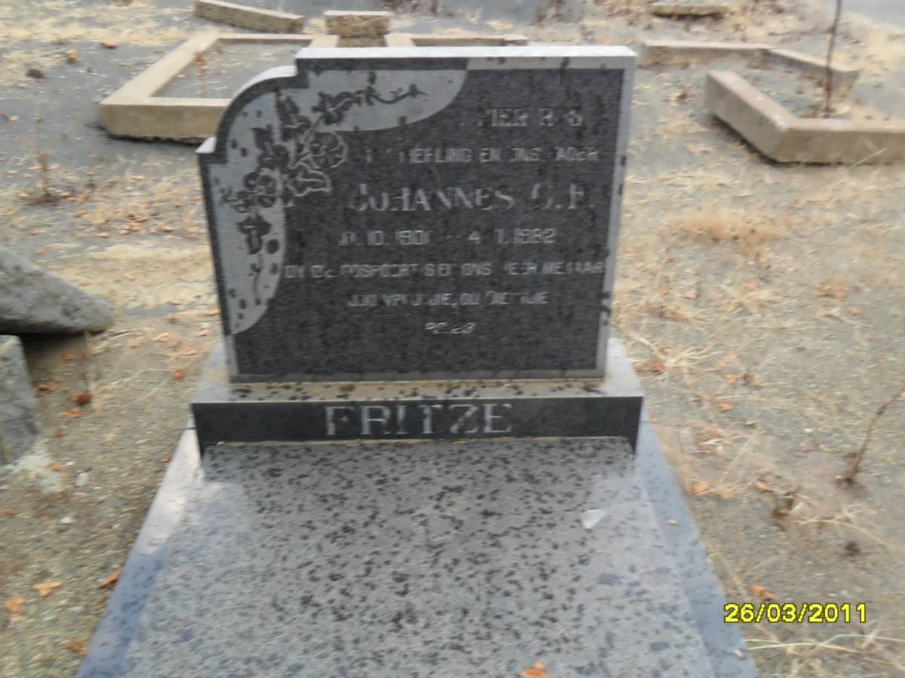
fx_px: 837
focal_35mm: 32
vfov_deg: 44.2
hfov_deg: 56.8
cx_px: 452
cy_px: 339
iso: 100
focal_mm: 5.7
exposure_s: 1/45
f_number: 3.7
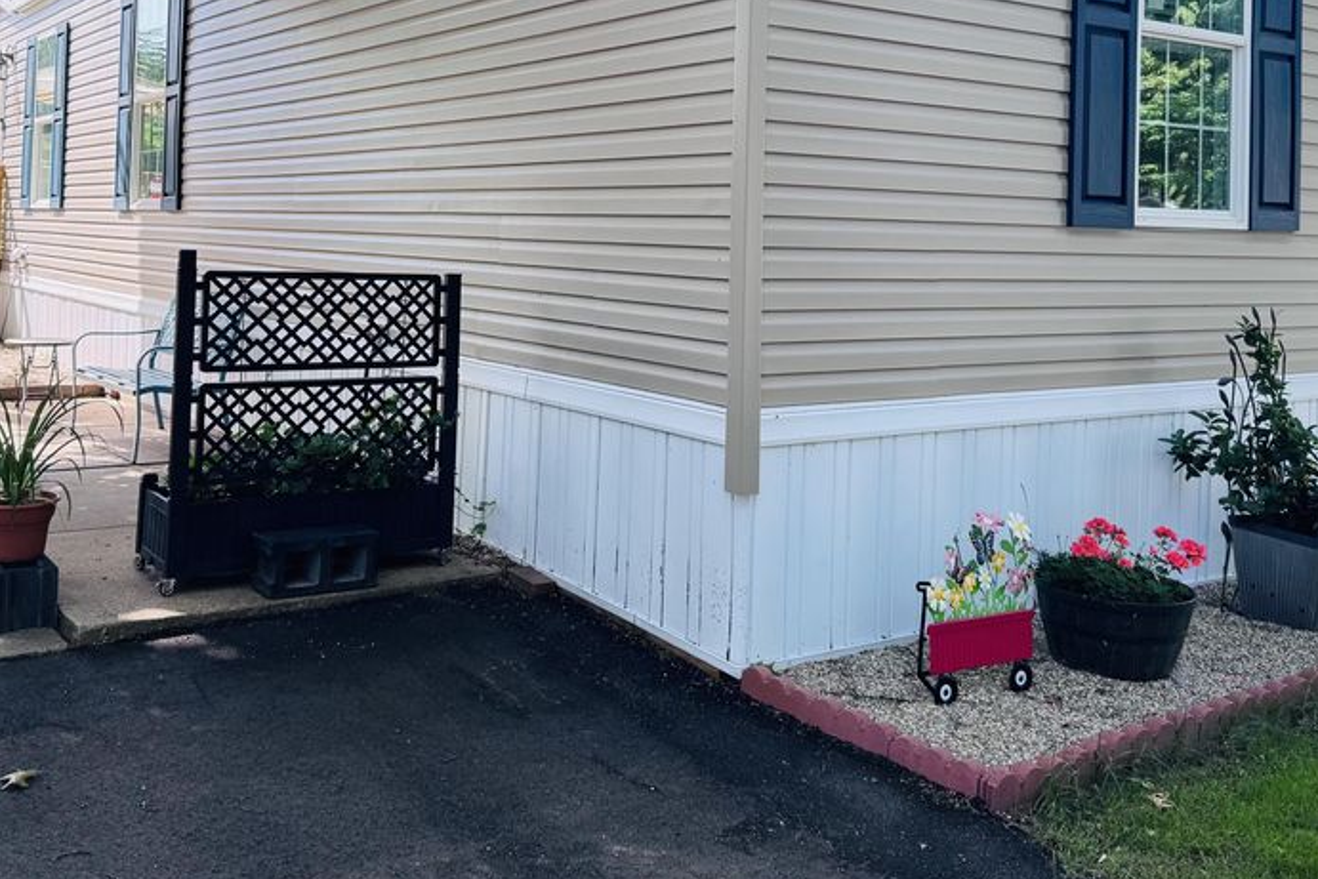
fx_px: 1355
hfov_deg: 51.8
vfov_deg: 35.0
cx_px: 608
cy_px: 200
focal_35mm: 37
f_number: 1.78
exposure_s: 1/422
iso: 80
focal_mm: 6.76
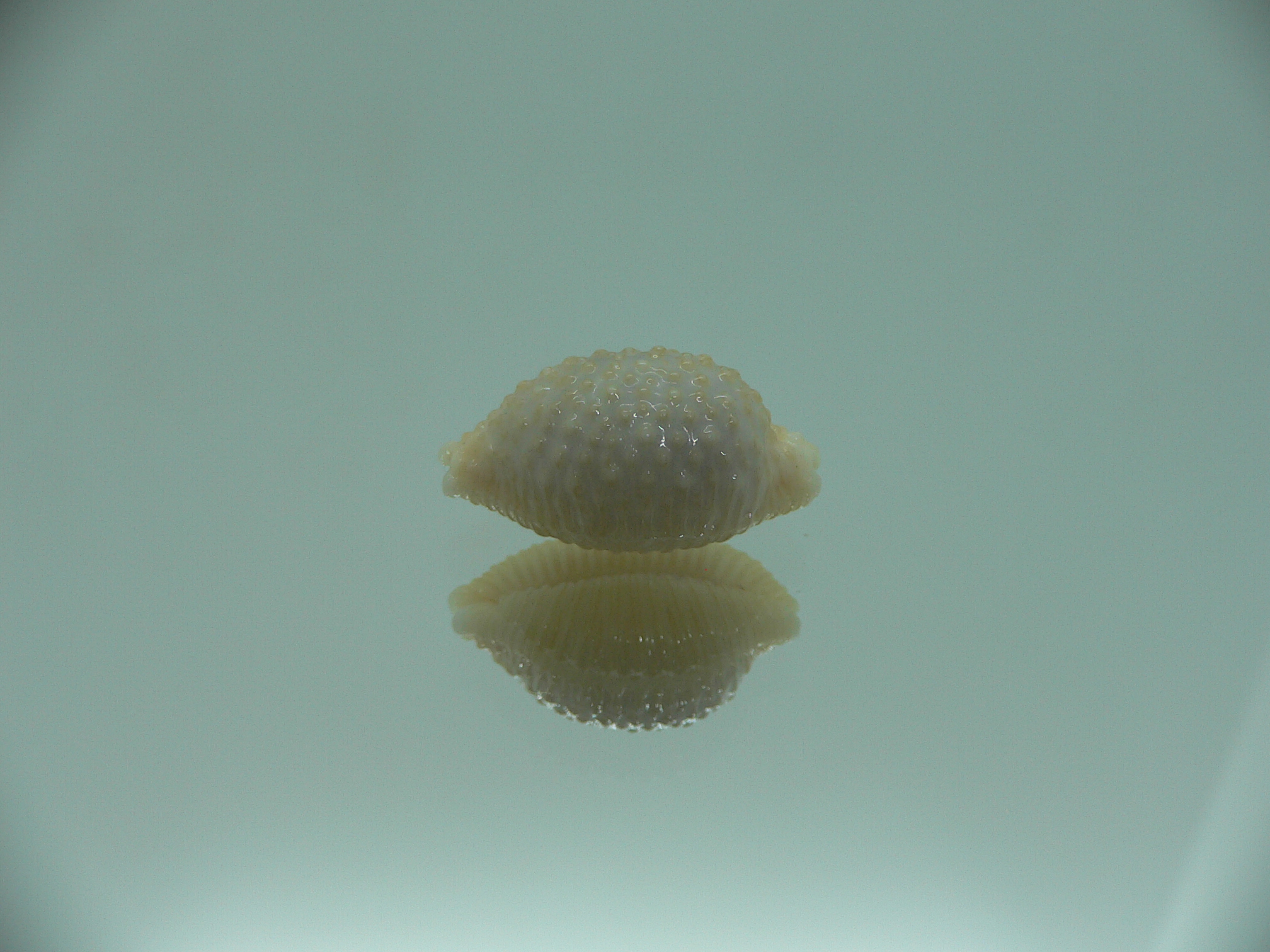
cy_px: 476
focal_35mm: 35
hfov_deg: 52.6
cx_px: 635
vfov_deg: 40.7
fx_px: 1284
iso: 80
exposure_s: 1/80
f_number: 2.8
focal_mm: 4.6
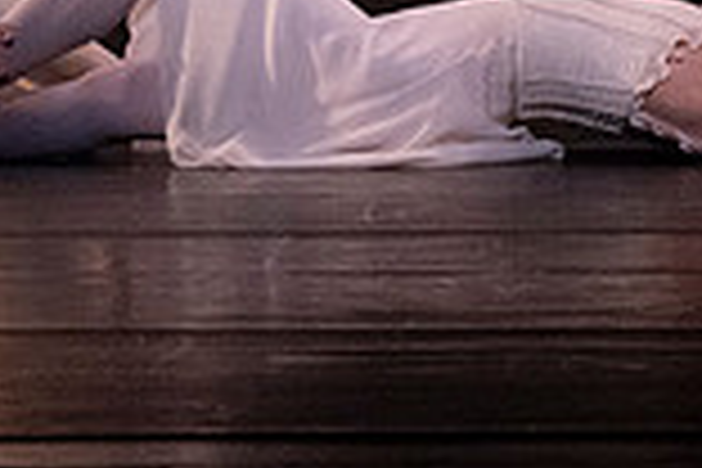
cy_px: -344
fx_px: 27239
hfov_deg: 1.5
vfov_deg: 1.0
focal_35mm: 1397
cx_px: 328
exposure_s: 1/400
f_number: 7.1
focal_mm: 376
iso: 20000
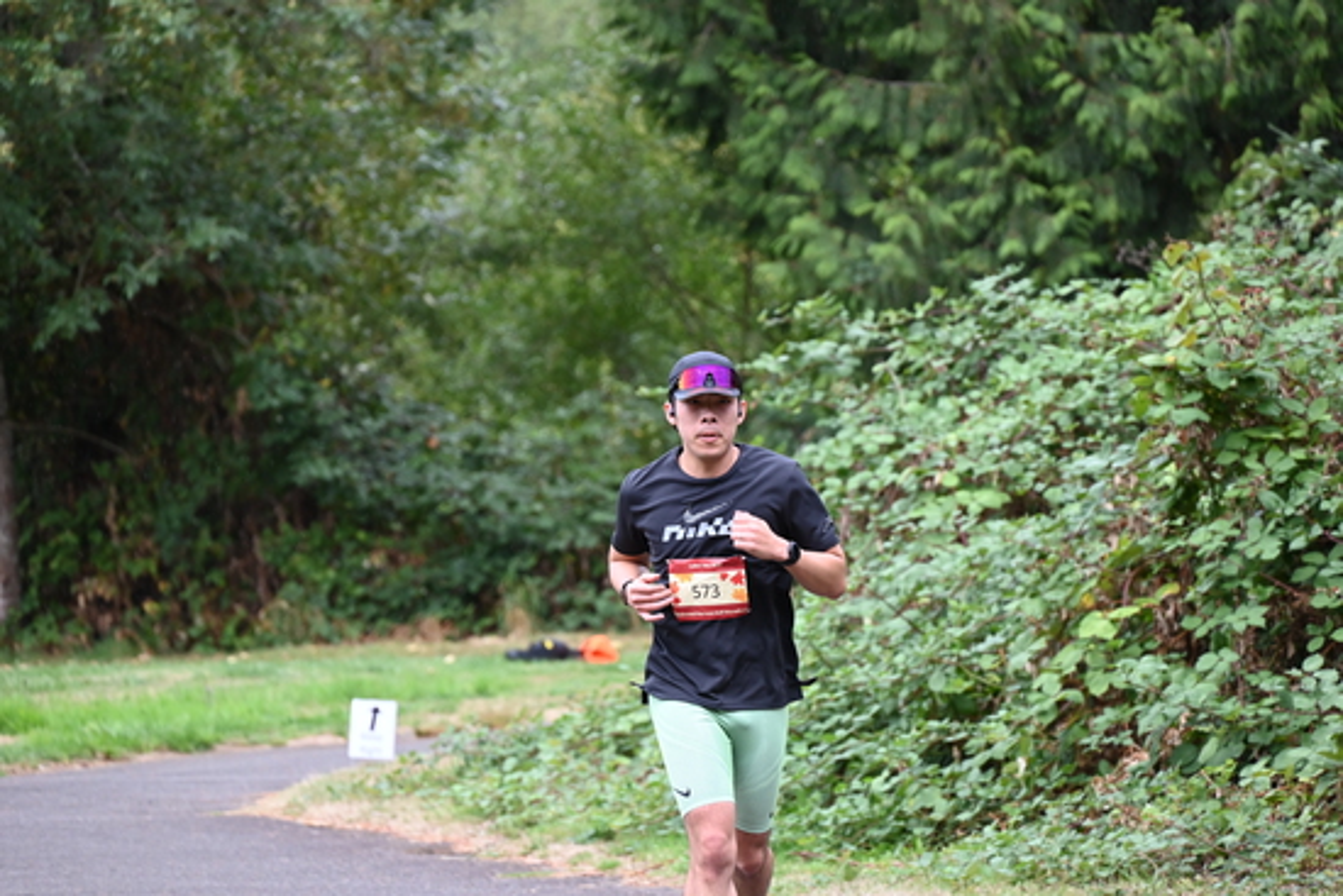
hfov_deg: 10.3
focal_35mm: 200
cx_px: 672
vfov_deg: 6.9
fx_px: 7463
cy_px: 448
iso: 1000
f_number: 6.3
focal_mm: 200
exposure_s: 1/250
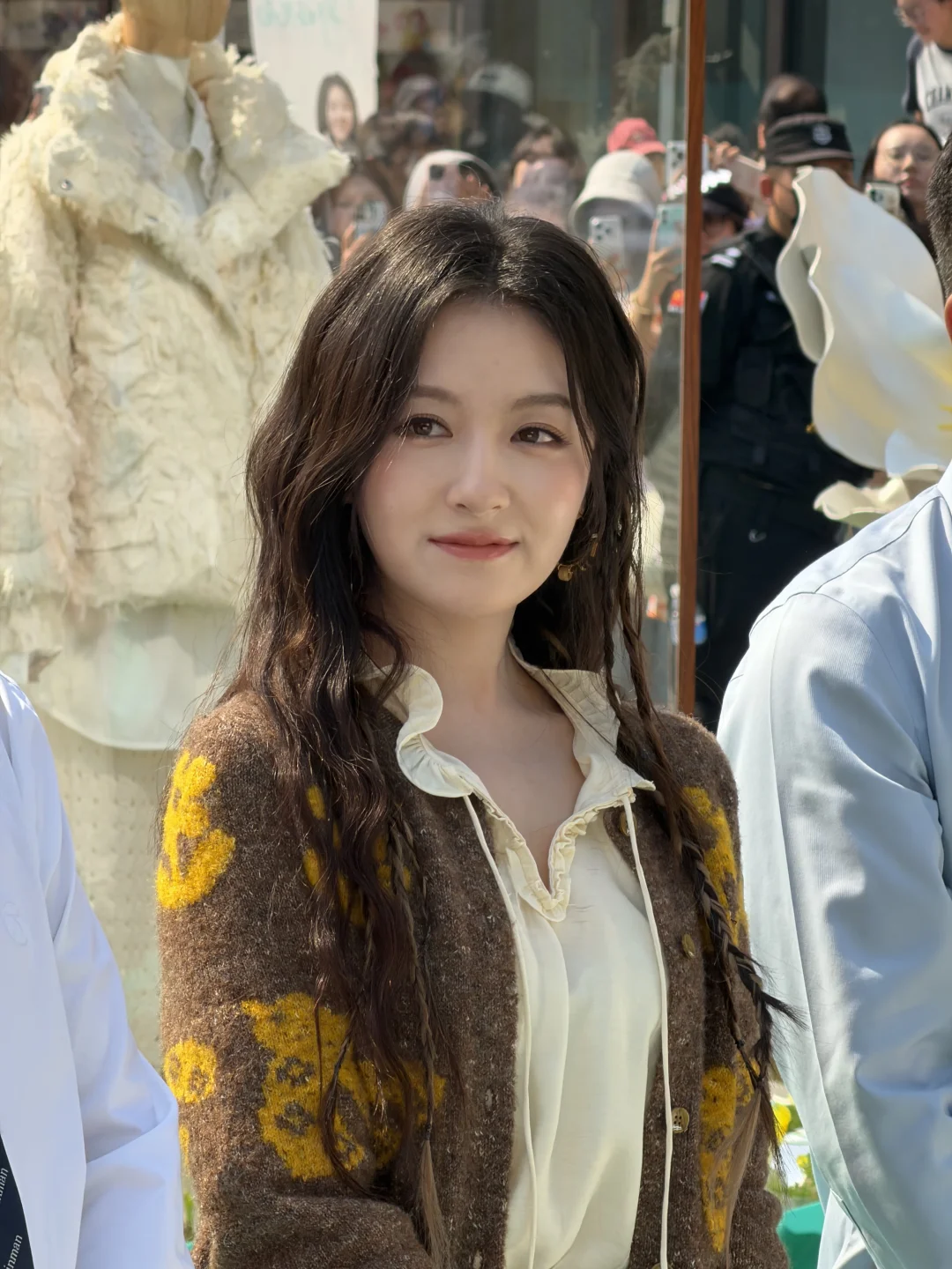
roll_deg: -1.6
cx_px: 476
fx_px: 7334
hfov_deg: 7.4
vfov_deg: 9.9
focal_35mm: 200
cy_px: 634
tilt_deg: -4.1
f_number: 2.8
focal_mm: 16.89
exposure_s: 1/639
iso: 40
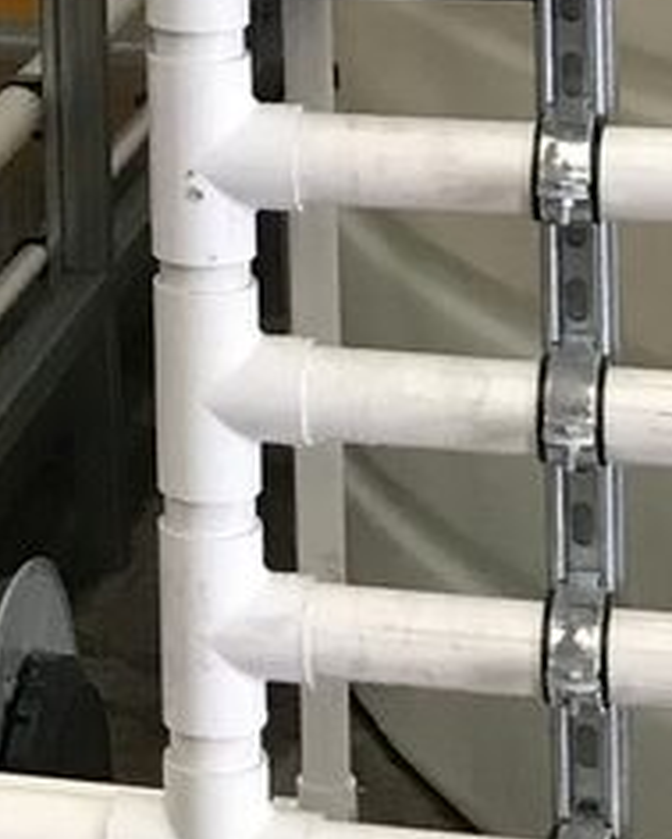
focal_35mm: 162
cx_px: -277
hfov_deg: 9.3
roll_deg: +1.8
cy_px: -697
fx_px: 4025
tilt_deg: -2.5
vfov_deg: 11.1
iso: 40
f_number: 1.8
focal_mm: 3.99
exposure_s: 1/25
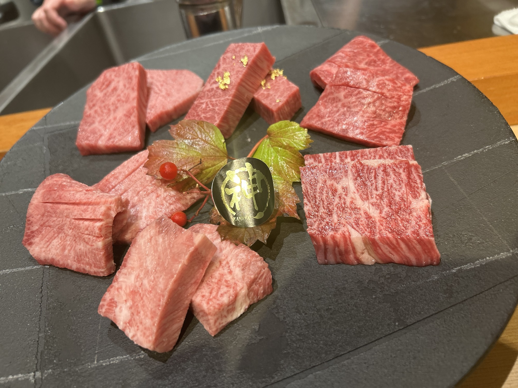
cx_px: 259
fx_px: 389
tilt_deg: -39.8
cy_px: 194
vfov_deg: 53.1
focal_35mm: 26
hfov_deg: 67.3
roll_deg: +11.6
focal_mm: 5.7
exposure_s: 1/50
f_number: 1.5
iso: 125
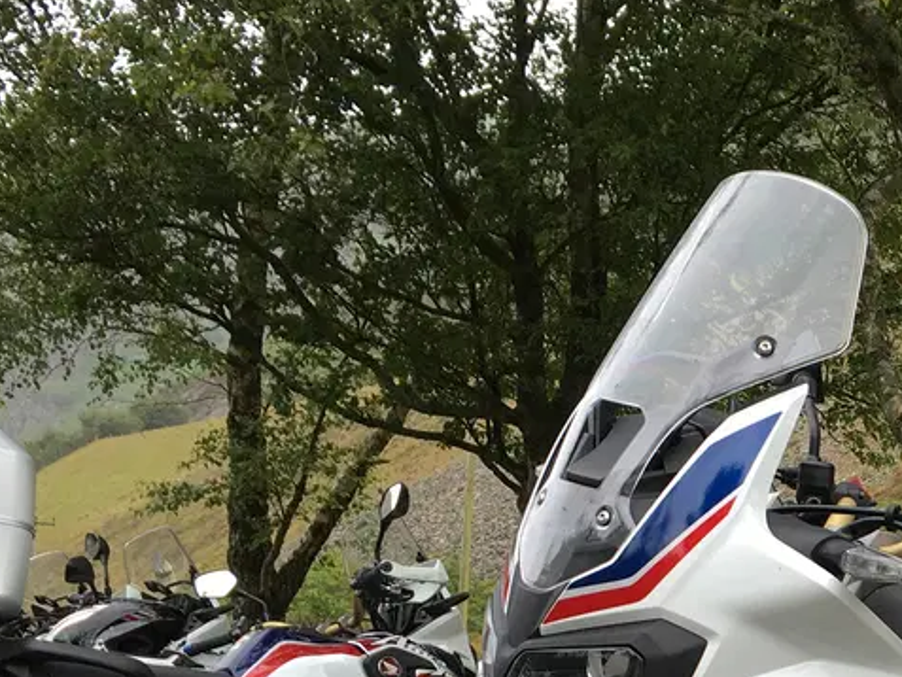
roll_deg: -1.5
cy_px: 798
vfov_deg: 19.1
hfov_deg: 24.4
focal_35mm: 73
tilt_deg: -2.7
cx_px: 1053
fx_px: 1903
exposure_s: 1/172
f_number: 2.2
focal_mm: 4.15
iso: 25
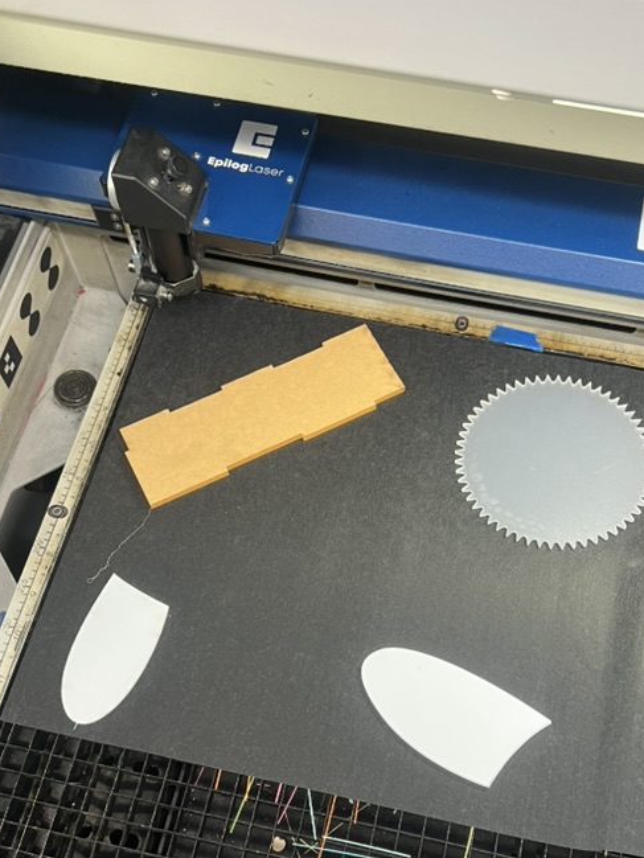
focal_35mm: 41
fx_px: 1017
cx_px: 362
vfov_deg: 45.5
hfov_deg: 35.1
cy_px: 522
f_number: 1.5
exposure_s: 1/56
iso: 160
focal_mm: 5.7
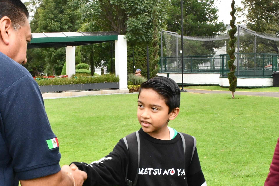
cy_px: 157
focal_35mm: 59
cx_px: 110
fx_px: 457
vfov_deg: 22.6
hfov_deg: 33.8
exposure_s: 1/100
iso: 1250
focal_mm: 18
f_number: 16
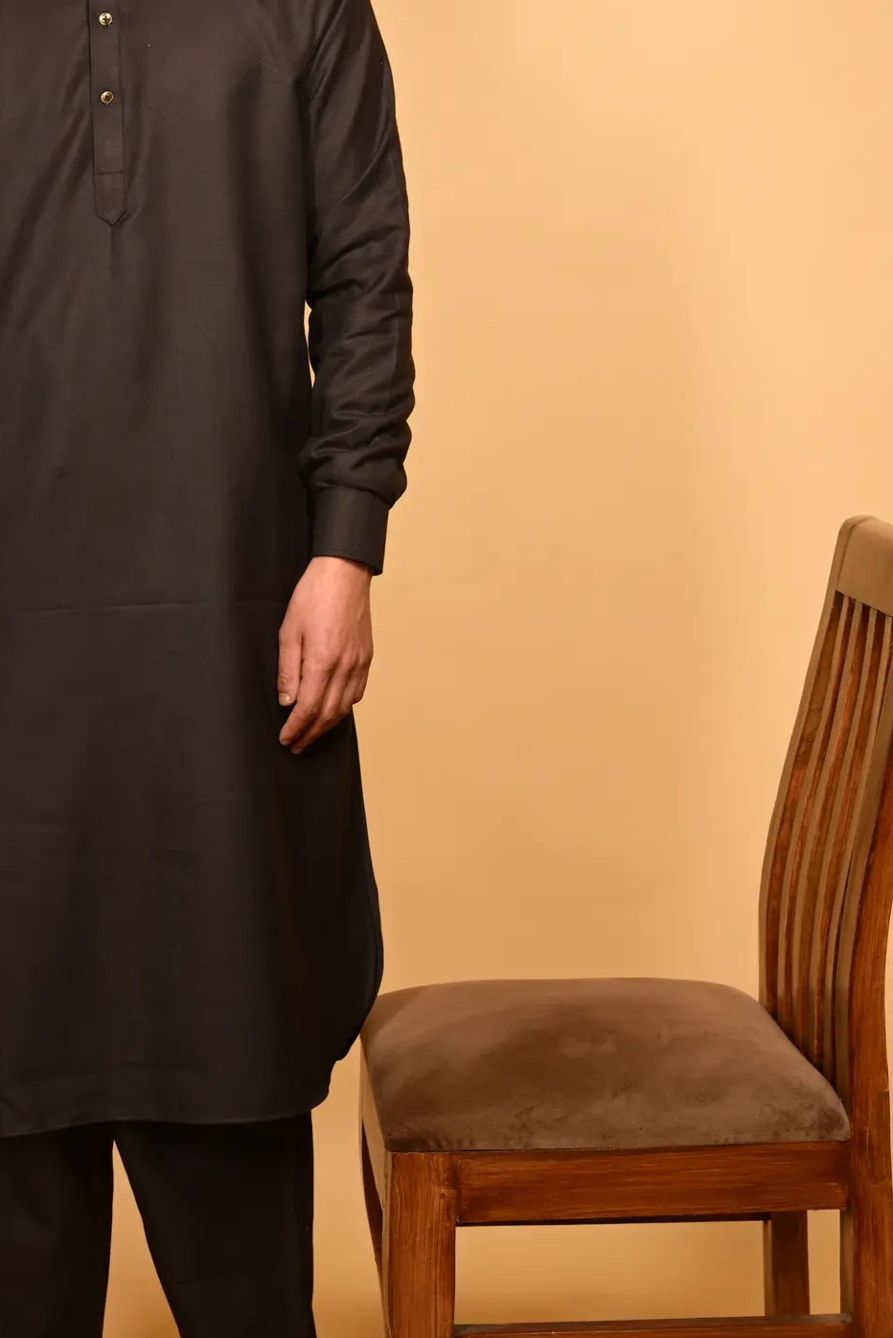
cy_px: 518
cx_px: 166
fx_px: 2715
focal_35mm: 73
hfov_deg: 18.5
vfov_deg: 27.6
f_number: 6.3
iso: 160
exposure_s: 1/200
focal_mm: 40
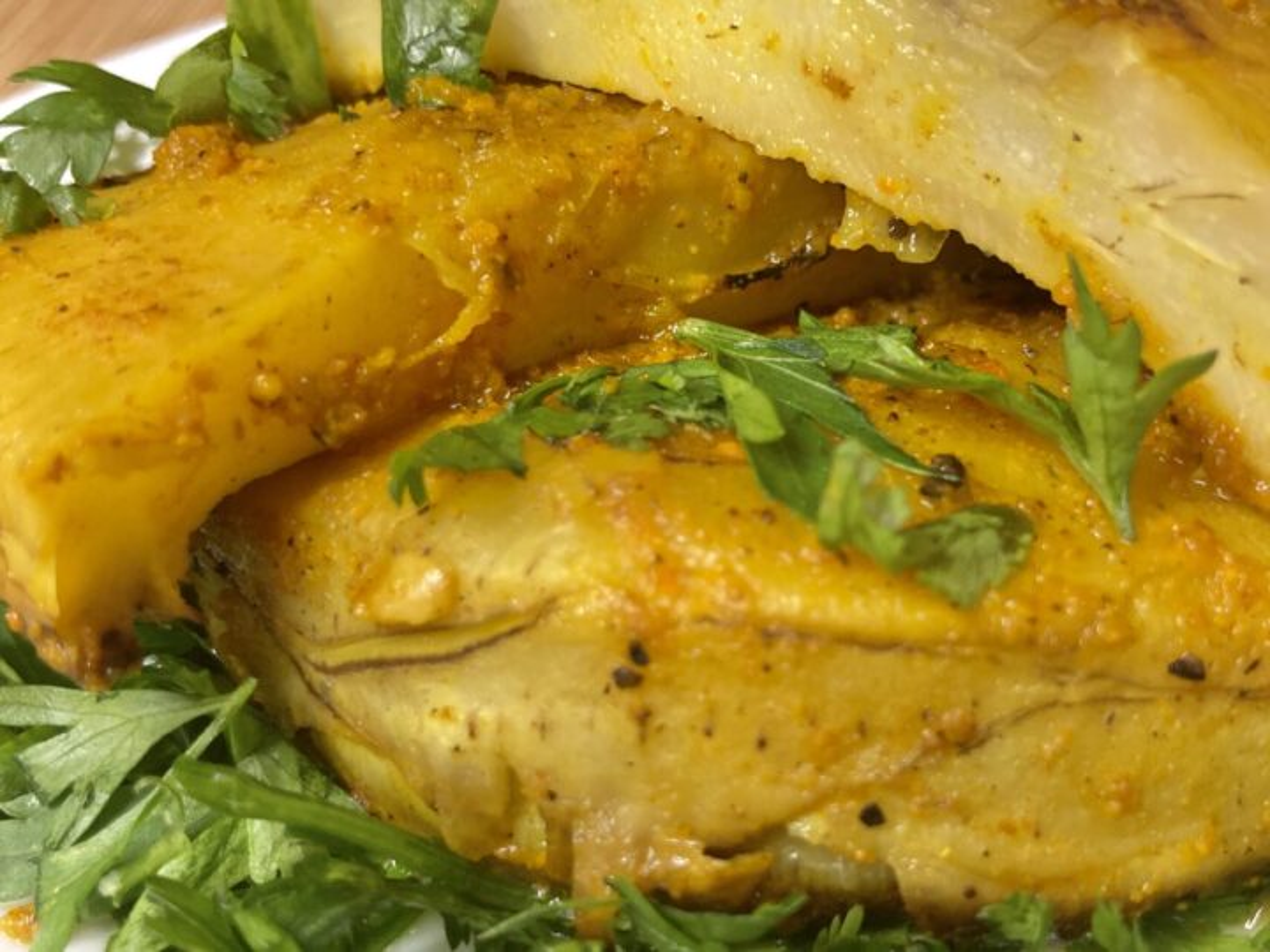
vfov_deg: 49.7
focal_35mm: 28
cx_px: 635
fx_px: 1027
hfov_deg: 63.4
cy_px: 476
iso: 80
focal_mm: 3.99
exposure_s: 1/71
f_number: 1.8
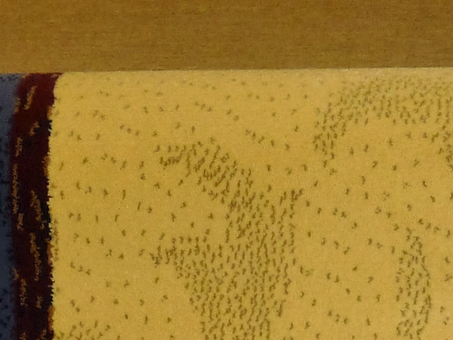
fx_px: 1361
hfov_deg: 18.6
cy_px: 664
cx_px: 391
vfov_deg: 12.6
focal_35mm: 104
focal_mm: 4.1
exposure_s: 1/30
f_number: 3.3
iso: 100
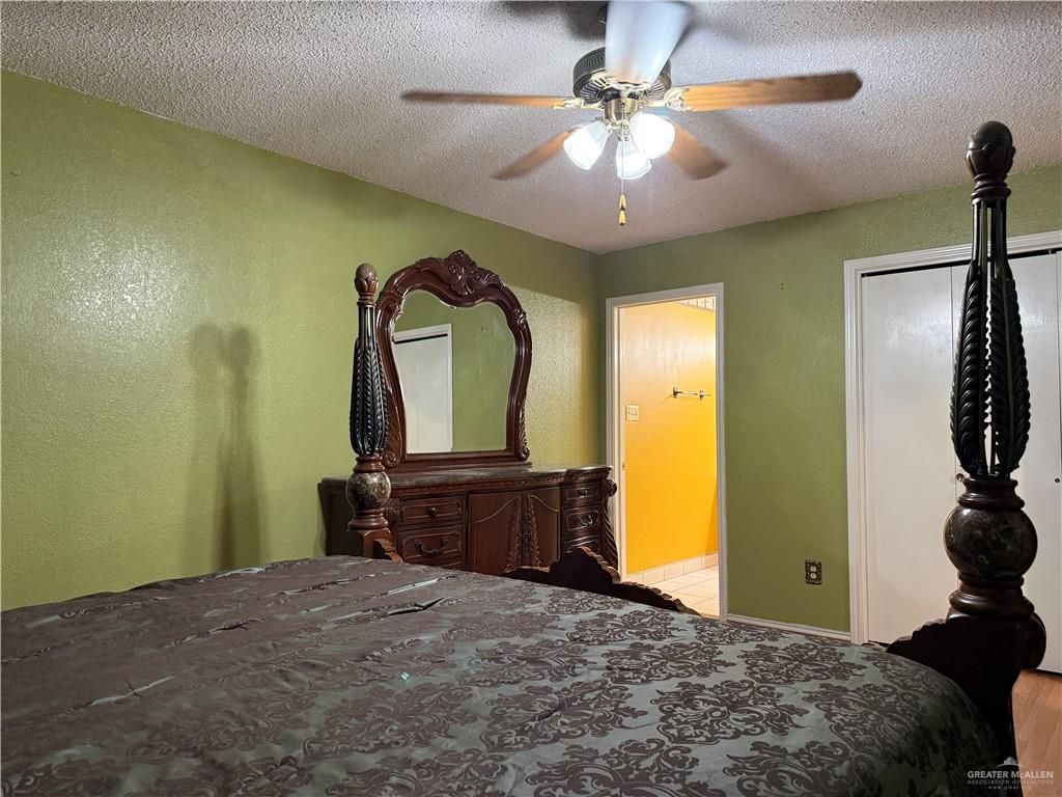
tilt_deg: +2.0
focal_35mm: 24
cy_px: 398
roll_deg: -0.1
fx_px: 736
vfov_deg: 56.8
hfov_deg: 71.6
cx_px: 531
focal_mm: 6.76
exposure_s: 1/60
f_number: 1.78
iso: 400
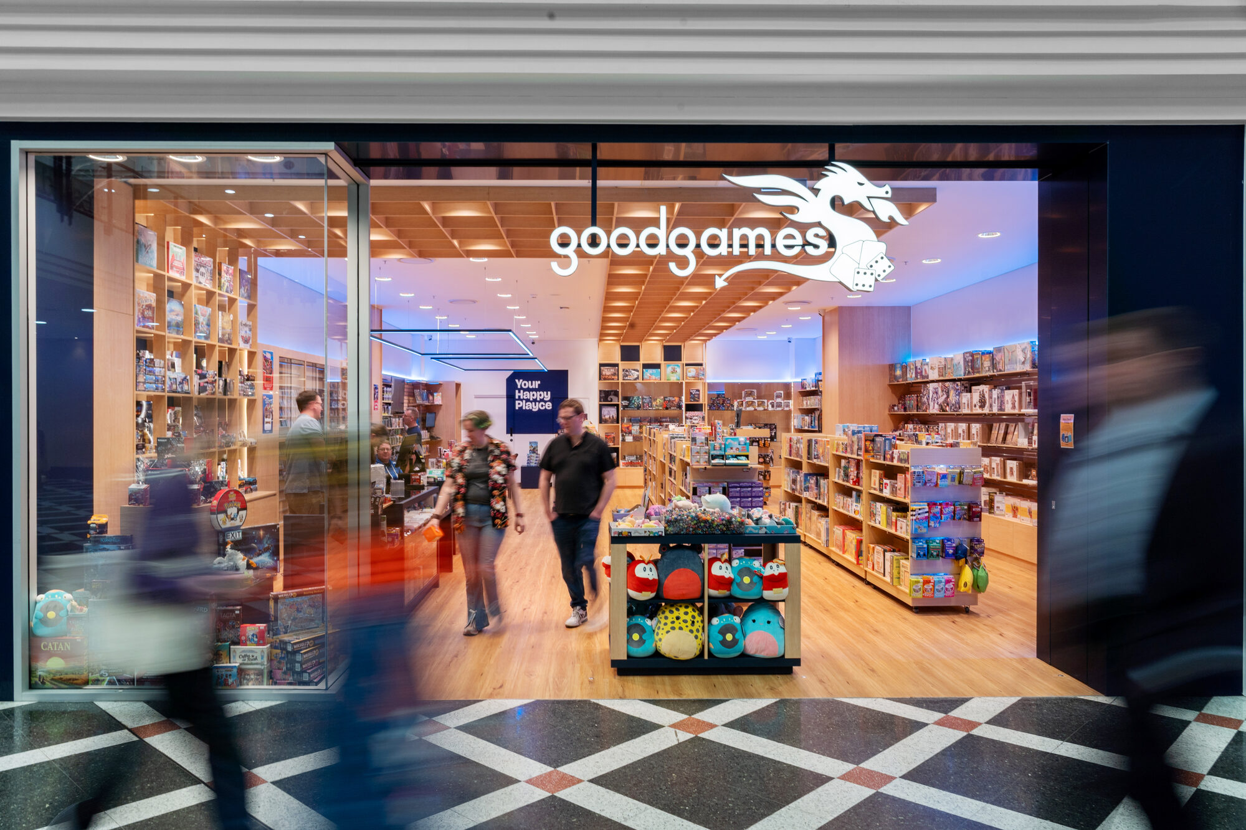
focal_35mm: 24
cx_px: 623
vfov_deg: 53.1
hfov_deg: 73.7
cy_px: 415
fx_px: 831
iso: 160
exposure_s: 1/5
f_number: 14
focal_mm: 24
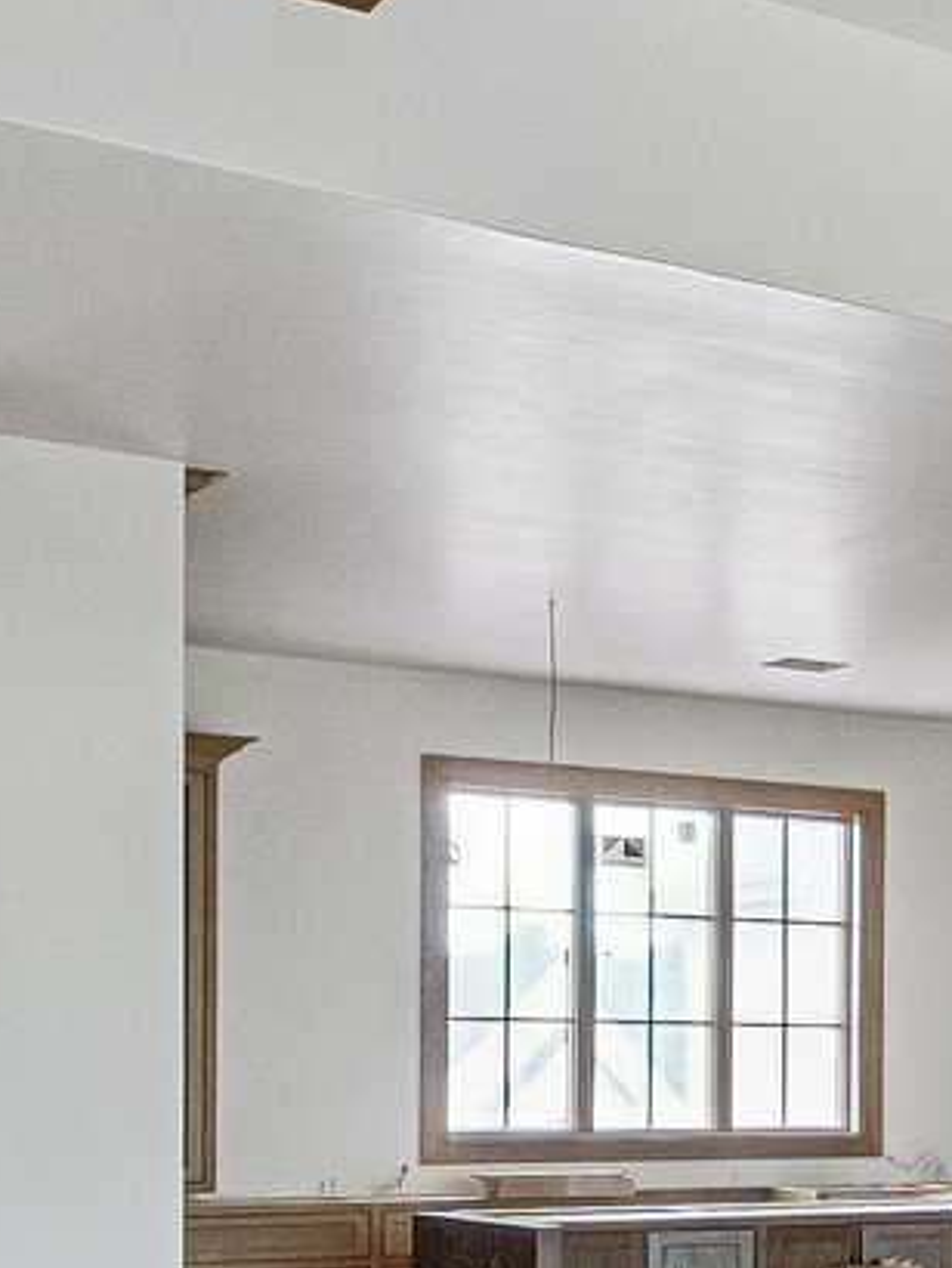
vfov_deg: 26.3
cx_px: 1780
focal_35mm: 72
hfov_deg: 16.6
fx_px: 2637
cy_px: 1090
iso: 125
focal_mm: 10
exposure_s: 1/4
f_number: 10
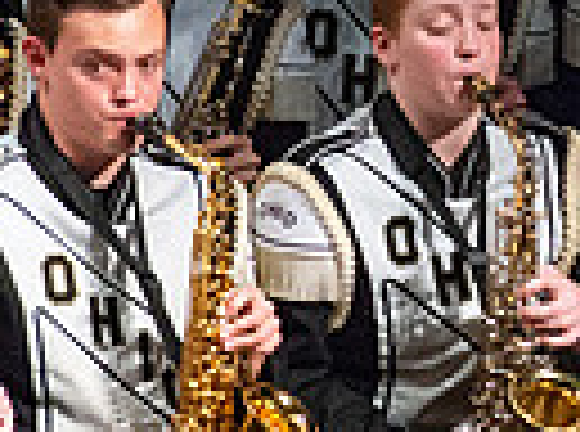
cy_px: 94
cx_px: 1043
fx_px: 21738
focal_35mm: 1301
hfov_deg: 1.5
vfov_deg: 1.1
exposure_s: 1/400
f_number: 5.6
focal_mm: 300
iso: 5000
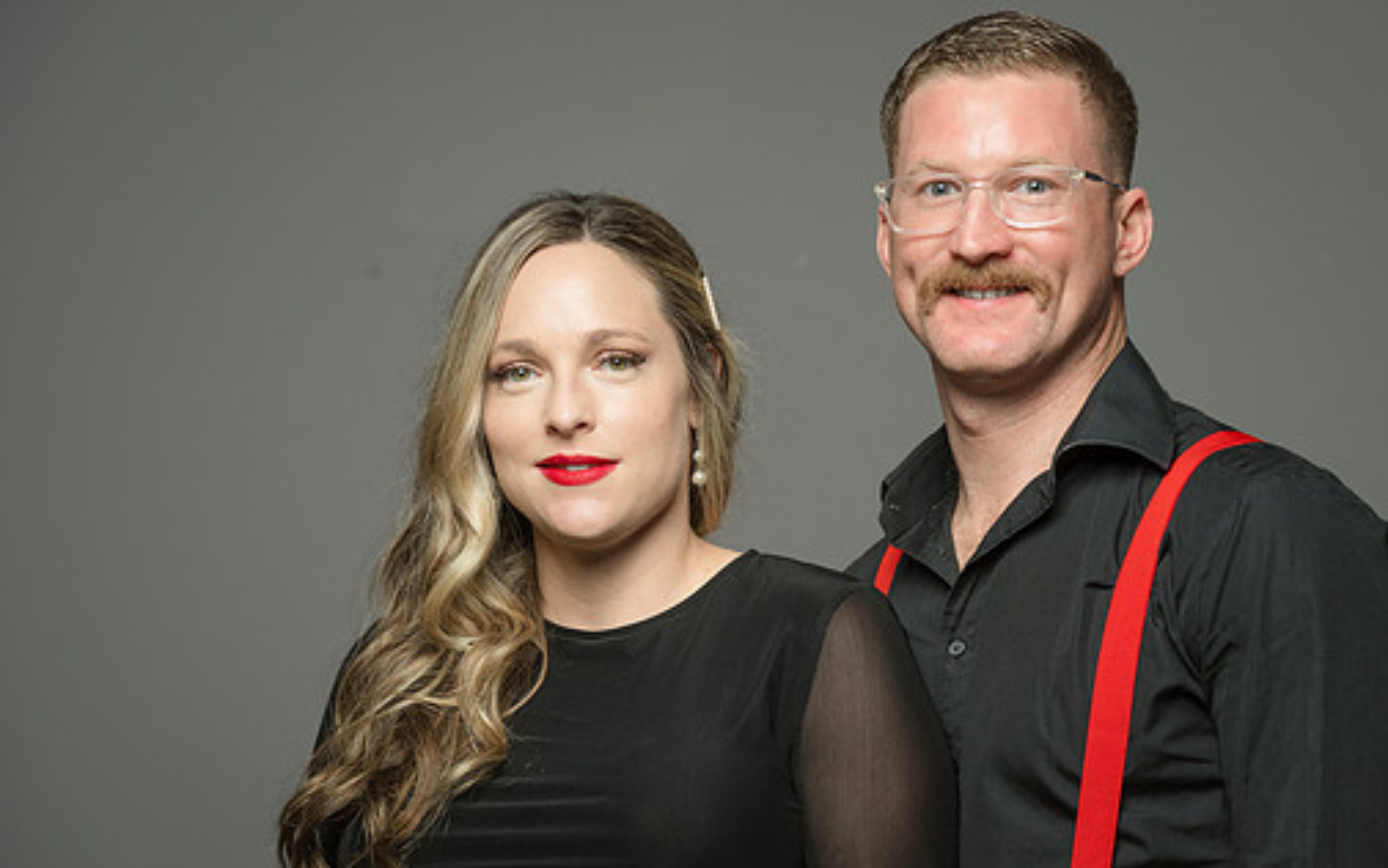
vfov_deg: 5.6
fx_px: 8855
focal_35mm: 234
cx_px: 750
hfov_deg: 9.0
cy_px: 482
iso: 400
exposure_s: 1/160
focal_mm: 200
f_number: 9
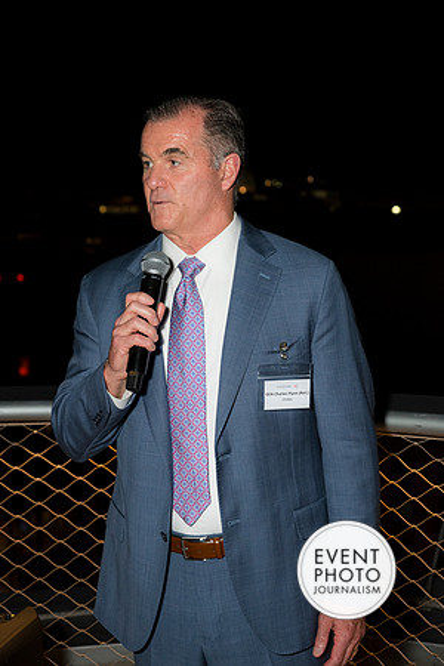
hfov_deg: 19.5
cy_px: 333
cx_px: 222
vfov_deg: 28.8
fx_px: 1295
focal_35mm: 70
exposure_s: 1/125
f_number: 5.6
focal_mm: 70
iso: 1250
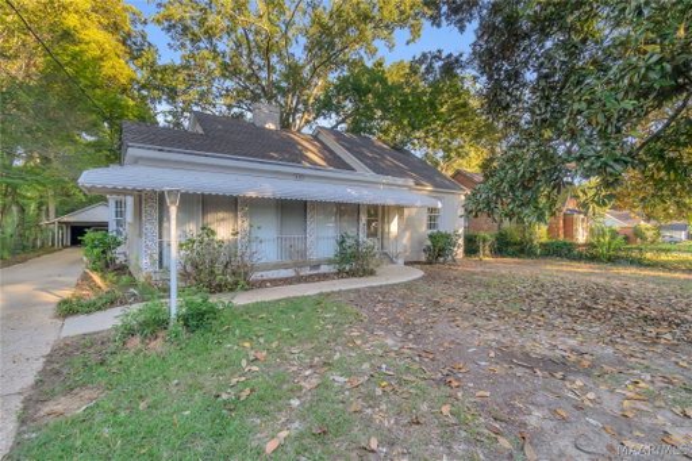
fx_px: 288
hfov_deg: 100.4
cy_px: 230
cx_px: 346
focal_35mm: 15
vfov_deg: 77.3
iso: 320
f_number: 8
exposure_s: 1/60
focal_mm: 10
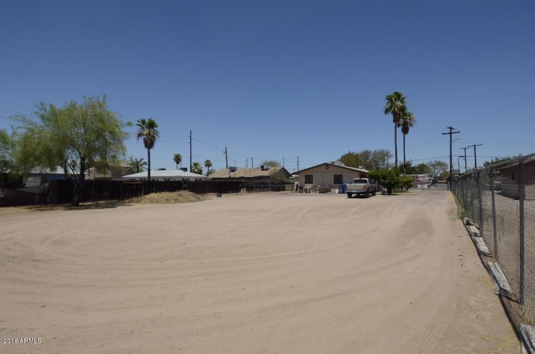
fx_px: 267
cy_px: 177
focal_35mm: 18
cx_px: 268
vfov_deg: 67.1
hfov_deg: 90.1
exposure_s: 1/200
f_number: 22
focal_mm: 12
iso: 400
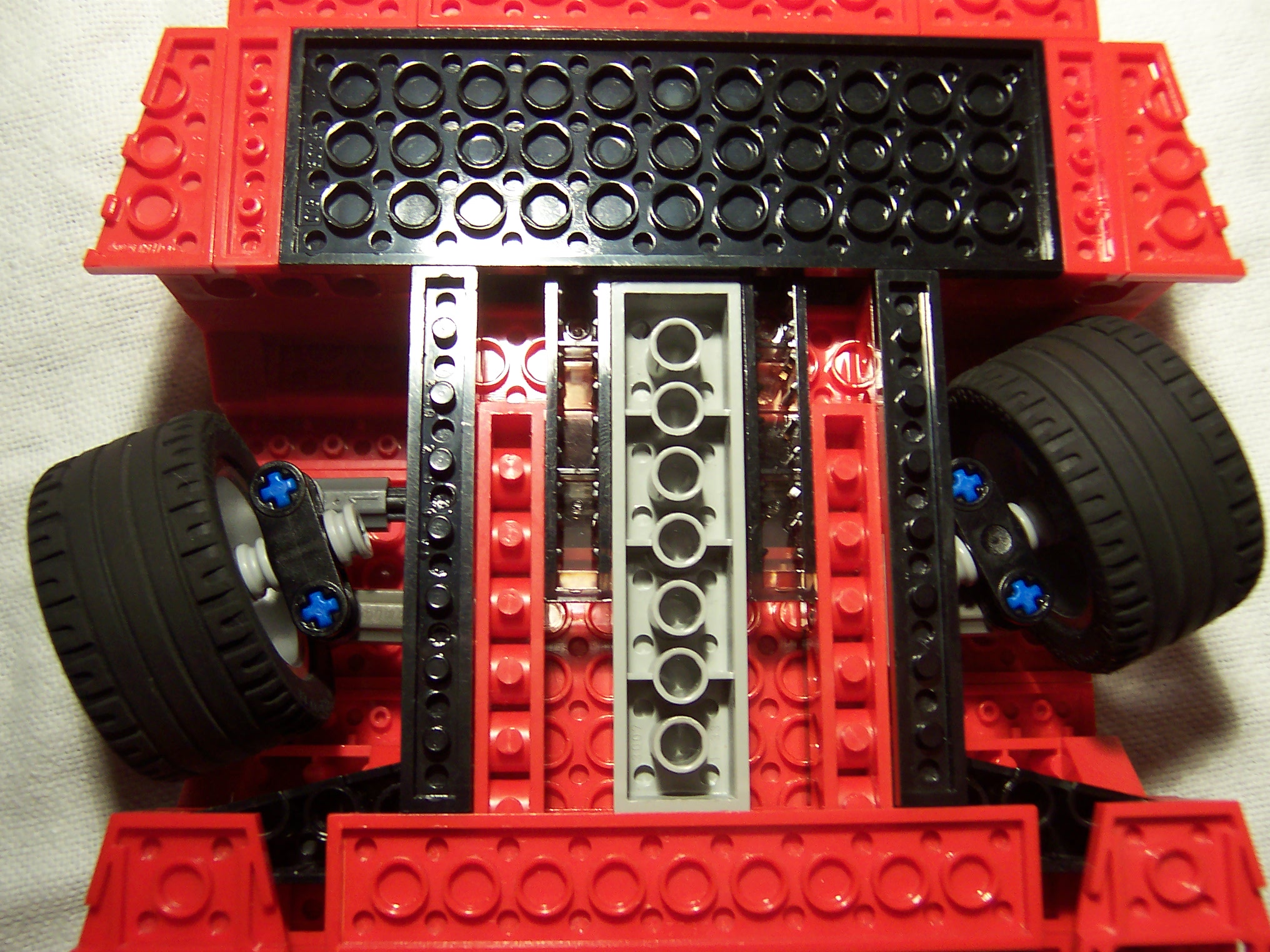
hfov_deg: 51.4
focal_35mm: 36
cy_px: 476
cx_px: 635
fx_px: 1321
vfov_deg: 39.7
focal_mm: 5.6
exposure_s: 1/30
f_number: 2.8
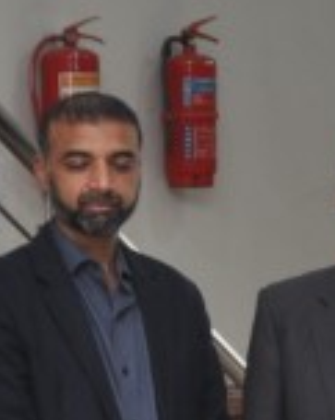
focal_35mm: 201
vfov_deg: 9.6
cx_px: 350
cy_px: 395
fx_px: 2499
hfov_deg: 7.6
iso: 320
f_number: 4.5
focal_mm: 30
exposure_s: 1/60
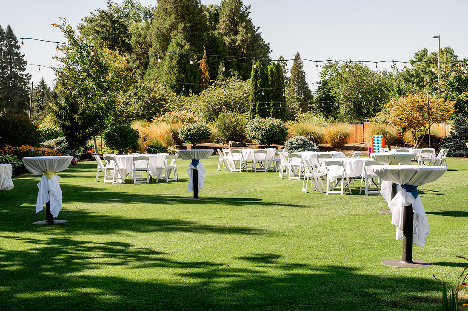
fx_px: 676
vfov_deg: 26.0
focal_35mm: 52
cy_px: 156
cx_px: 234
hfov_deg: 38.2
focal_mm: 35
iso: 160
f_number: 4.5
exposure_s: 1/400
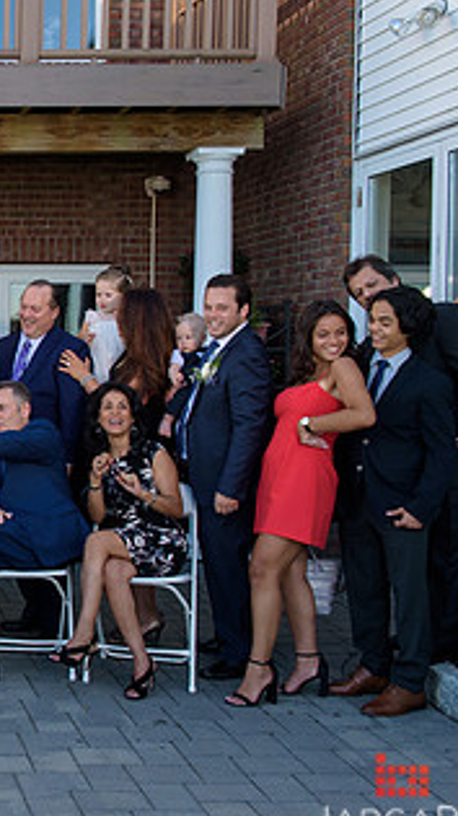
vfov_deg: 38.5
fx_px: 1167
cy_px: 387
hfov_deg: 19.8
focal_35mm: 54
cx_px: -191
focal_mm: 28
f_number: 4.5
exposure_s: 1/320
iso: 200
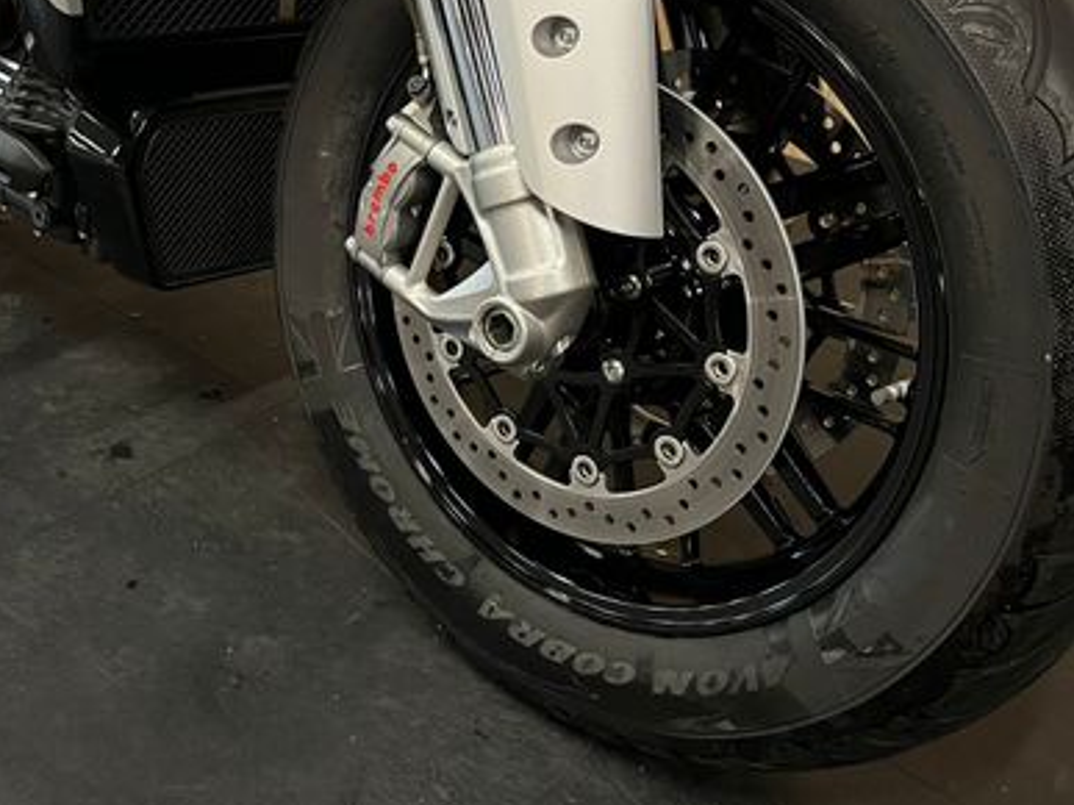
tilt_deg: -27.0
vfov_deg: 33.2
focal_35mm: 43
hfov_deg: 43.3
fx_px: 1334
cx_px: 366
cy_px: 247
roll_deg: -0.2
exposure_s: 1/25
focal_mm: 5.1
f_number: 1.6
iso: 500
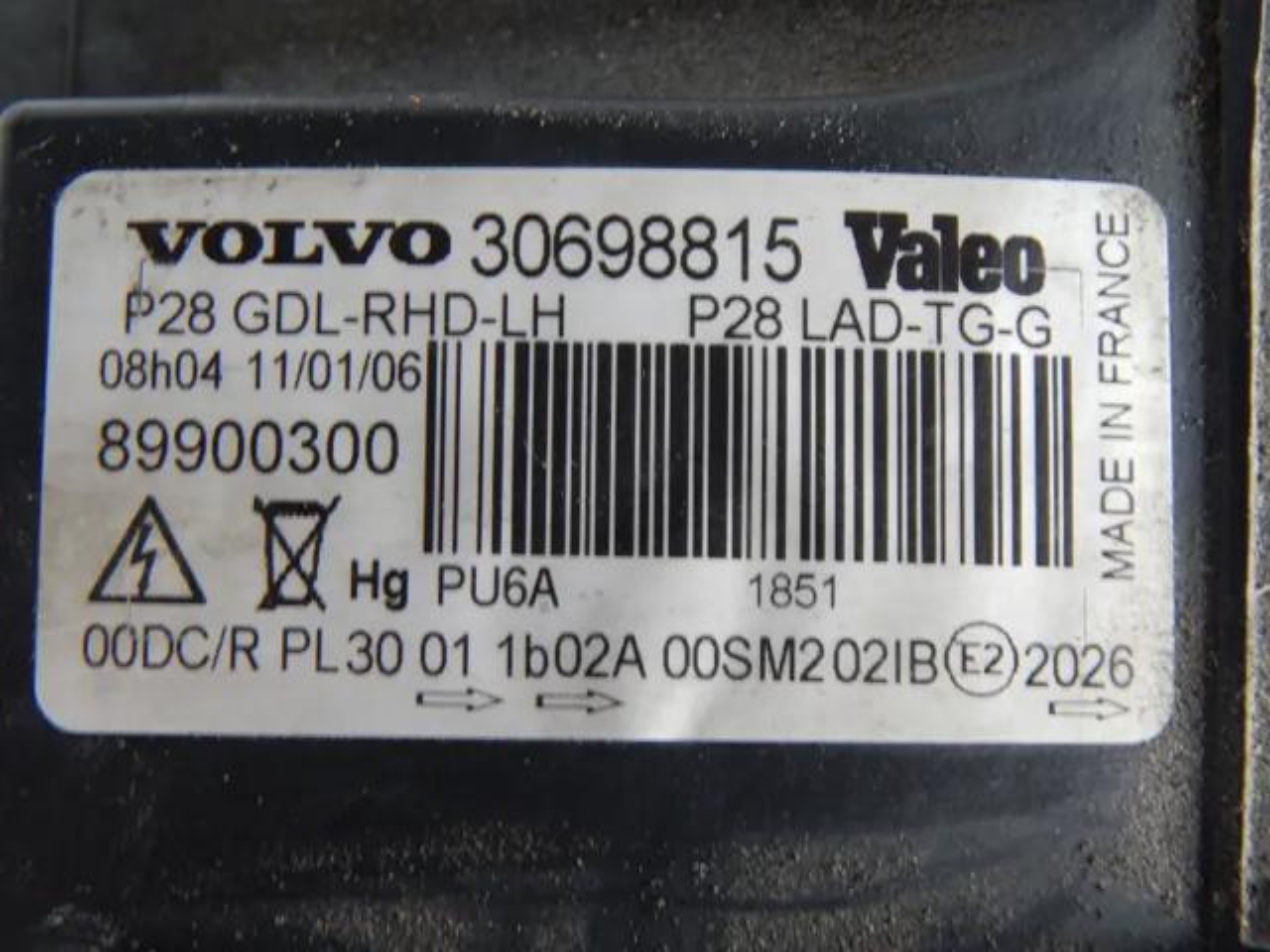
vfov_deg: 29.7
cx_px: 635
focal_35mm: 49
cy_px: 476
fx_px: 1798
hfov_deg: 38.9
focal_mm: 8.6
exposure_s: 1/13
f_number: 3.7
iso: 400
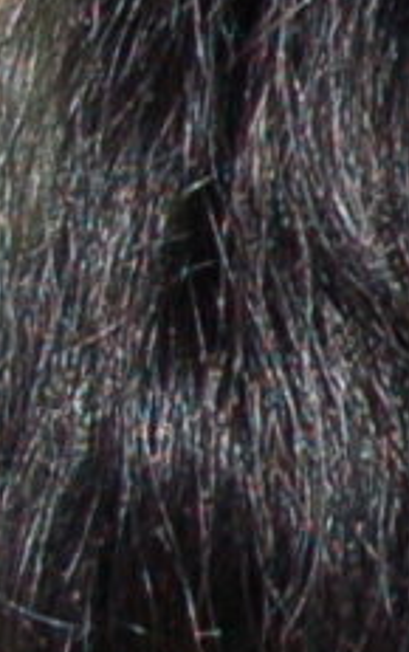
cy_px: 313
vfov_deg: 2.6
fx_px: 14419
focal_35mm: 811
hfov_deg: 1.6
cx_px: 2293
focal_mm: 48
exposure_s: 1/250
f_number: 8
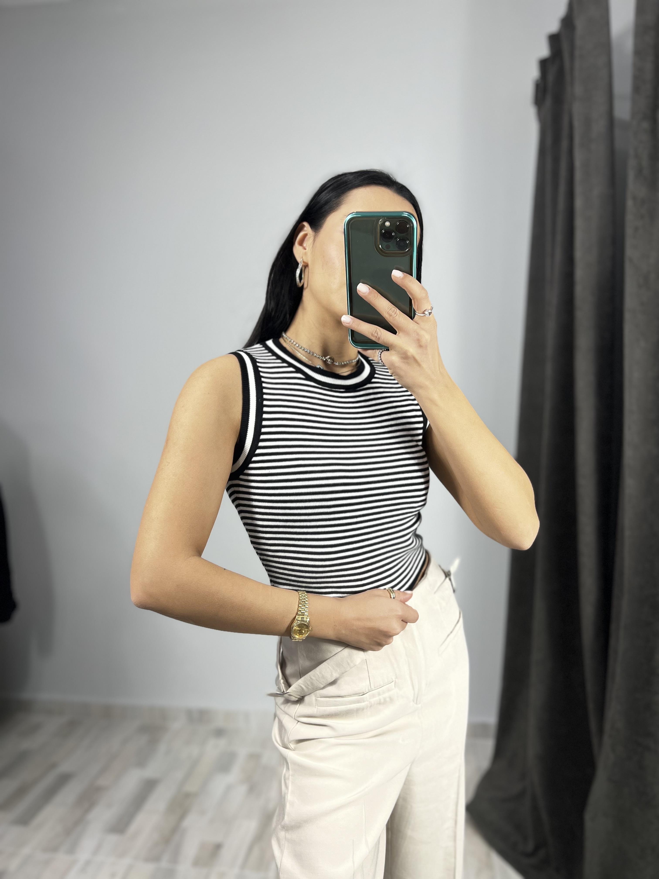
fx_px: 660
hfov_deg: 53.1
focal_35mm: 26
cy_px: 440
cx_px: 330
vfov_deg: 67.3
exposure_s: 1/100
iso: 64
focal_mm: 5.7
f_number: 1.5
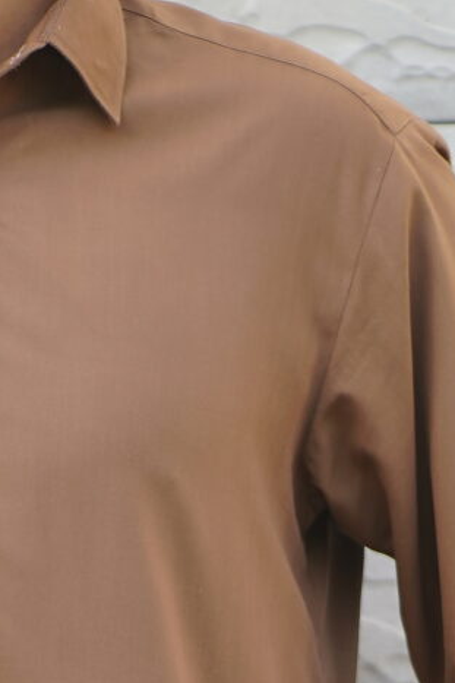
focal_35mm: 192
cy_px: 1297
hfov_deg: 7.1
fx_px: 3642
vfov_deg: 10.0
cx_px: -17
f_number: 1.4
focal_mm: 35
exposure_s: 1/500
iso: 100
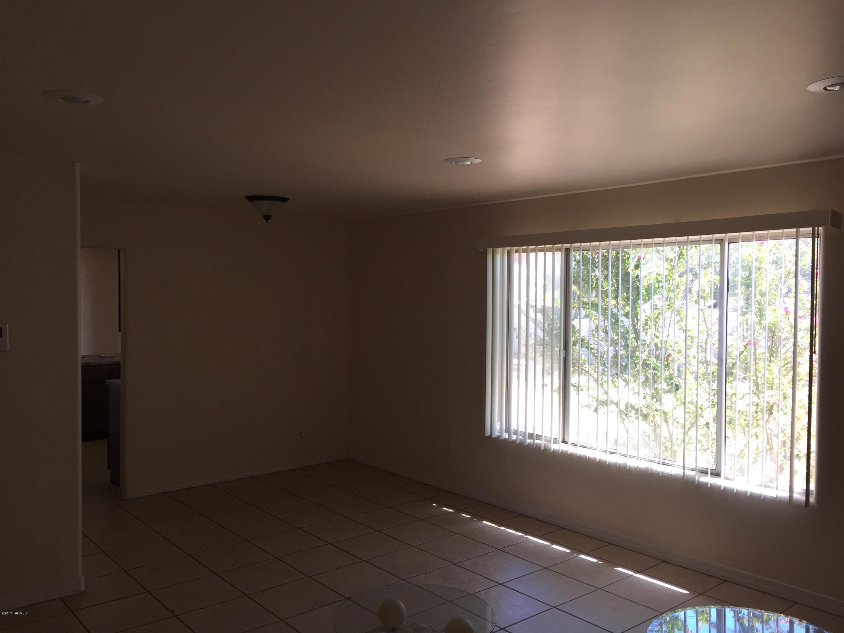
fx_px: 707
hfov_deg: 61.7
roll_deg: -0.5
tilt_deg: -3.5
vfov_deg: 48.2
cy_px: 316
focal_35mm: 29
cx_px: 422
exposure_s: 1/120
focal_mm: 4.15
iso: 40
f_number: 2.2
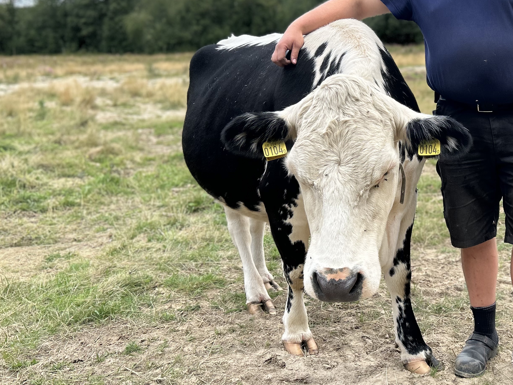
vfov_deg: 33.3
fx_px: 637
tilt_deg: -9.2
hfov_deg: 42.3
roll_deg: +2.0
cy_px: 133
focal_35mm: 43
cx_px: 397
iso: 50
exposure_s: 1/1669
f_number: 1.5
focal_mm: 5.7
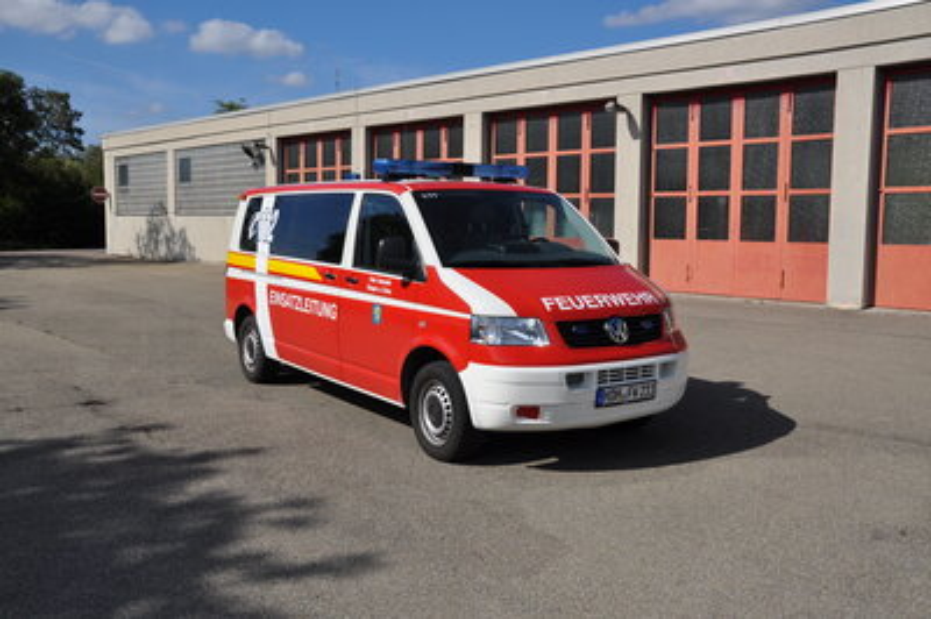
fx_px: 853
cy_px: 310
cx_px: 466
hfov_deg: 57.3
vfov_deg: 39.9
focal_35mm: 33
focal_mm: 22
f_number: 10
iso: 200
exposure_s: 1/500
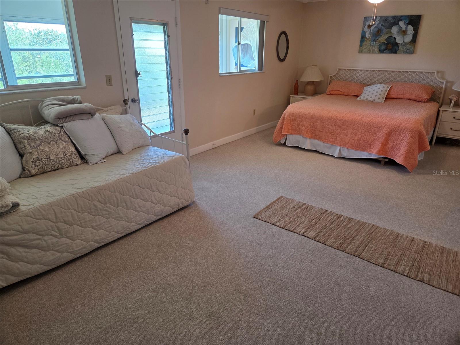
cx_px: 230
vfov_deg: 58.9
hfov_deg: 73.9
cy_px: 172
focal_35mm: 23
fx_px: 306
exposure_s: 1/120
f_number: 1.8
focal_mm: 5.4
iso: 160
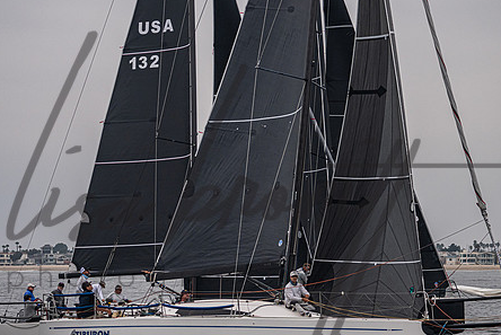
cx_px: 254
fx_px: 2647
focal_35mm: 190
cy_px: 152
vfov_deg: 7.2
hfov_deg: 10.8
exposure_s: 1/6400
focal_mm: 115
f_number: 5
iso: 400
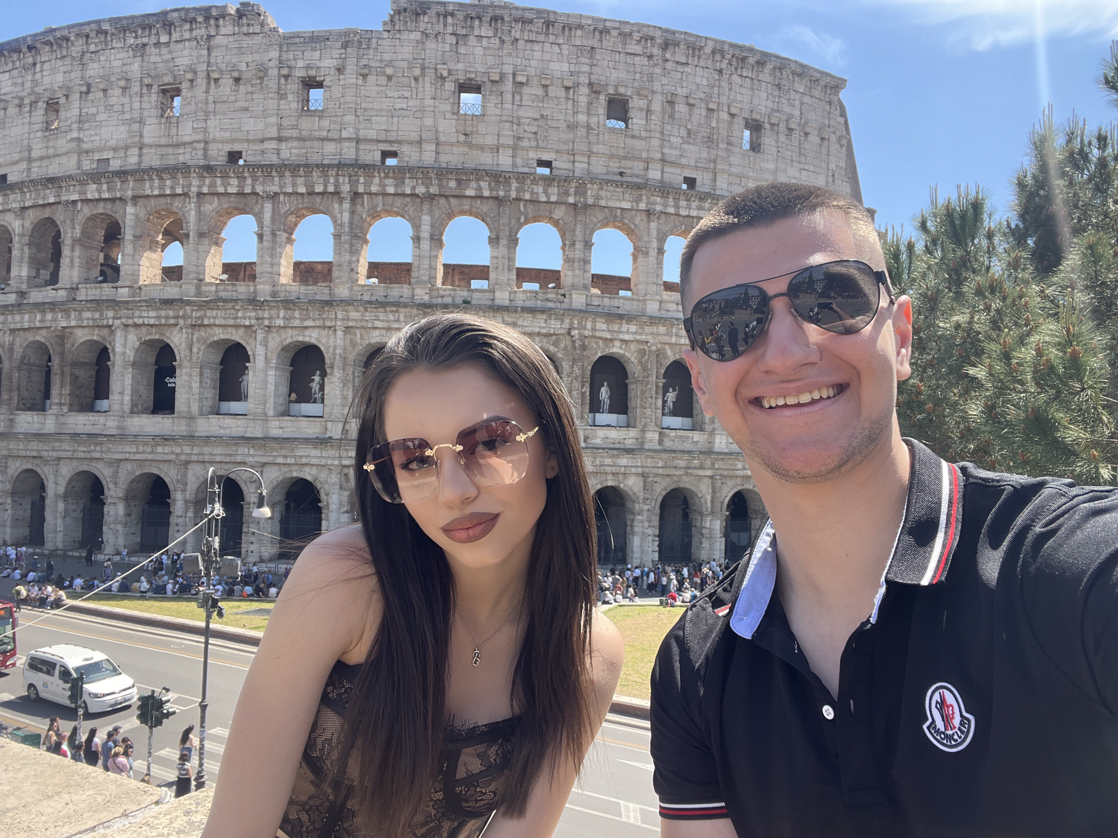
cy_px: 419
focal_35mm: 23
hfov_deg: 73.9
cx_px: 559
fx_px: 743
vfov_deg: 58.9
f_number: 2.2
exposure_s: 1/365
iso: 32
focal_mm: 2.71
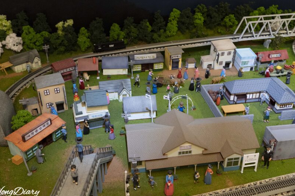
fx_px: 295
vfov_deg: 36.7
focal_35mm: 36
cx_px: 170
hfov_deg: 52.9
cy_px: 78
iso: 5000
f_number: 4
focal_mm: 28
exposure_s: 1/160
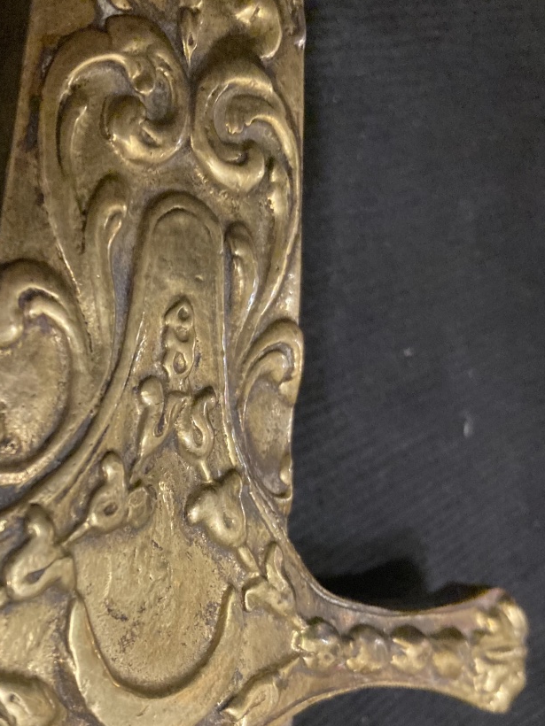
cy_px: 453
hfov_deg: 34.6
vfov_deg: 45.4
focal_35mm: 41
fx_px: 861
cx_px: 152
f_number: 1.8
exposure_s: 1/25
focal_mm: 3.99
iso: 320
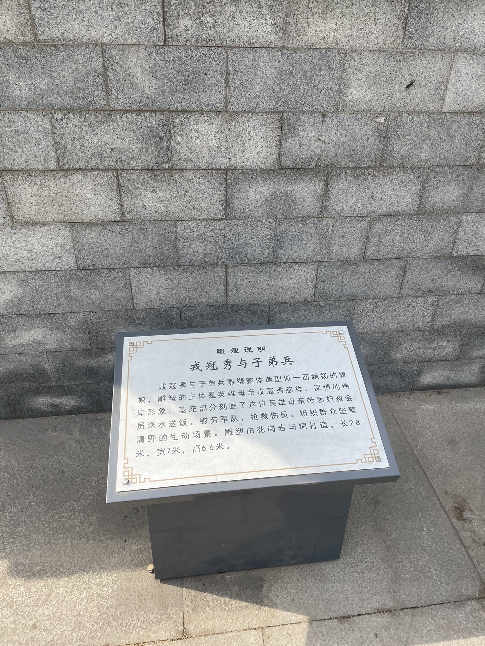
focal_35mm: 26
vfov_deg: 67.3
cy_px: 323
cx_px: 242
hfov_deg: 53.1
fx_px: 486
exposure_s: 1/1984
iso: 32
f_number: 1.6
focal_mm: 4.2
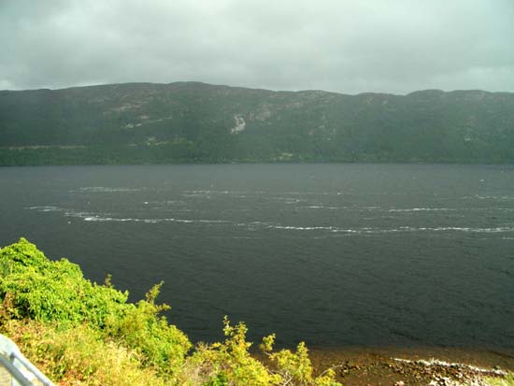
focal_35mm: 35
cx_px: 257
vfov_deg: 40.7
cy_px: 193
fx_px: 520
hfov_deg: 52.6
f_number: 4.3
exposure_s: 1/200
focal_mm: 5.8
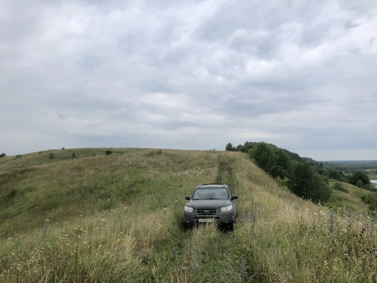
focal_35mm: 28
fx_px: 305
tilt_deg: +3.2
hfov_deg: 63.4
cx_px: 188
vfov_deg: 49.7
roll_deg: -1.6
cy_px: 142
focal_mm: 3.99
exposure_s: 1/1656
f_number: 1.8
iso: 20
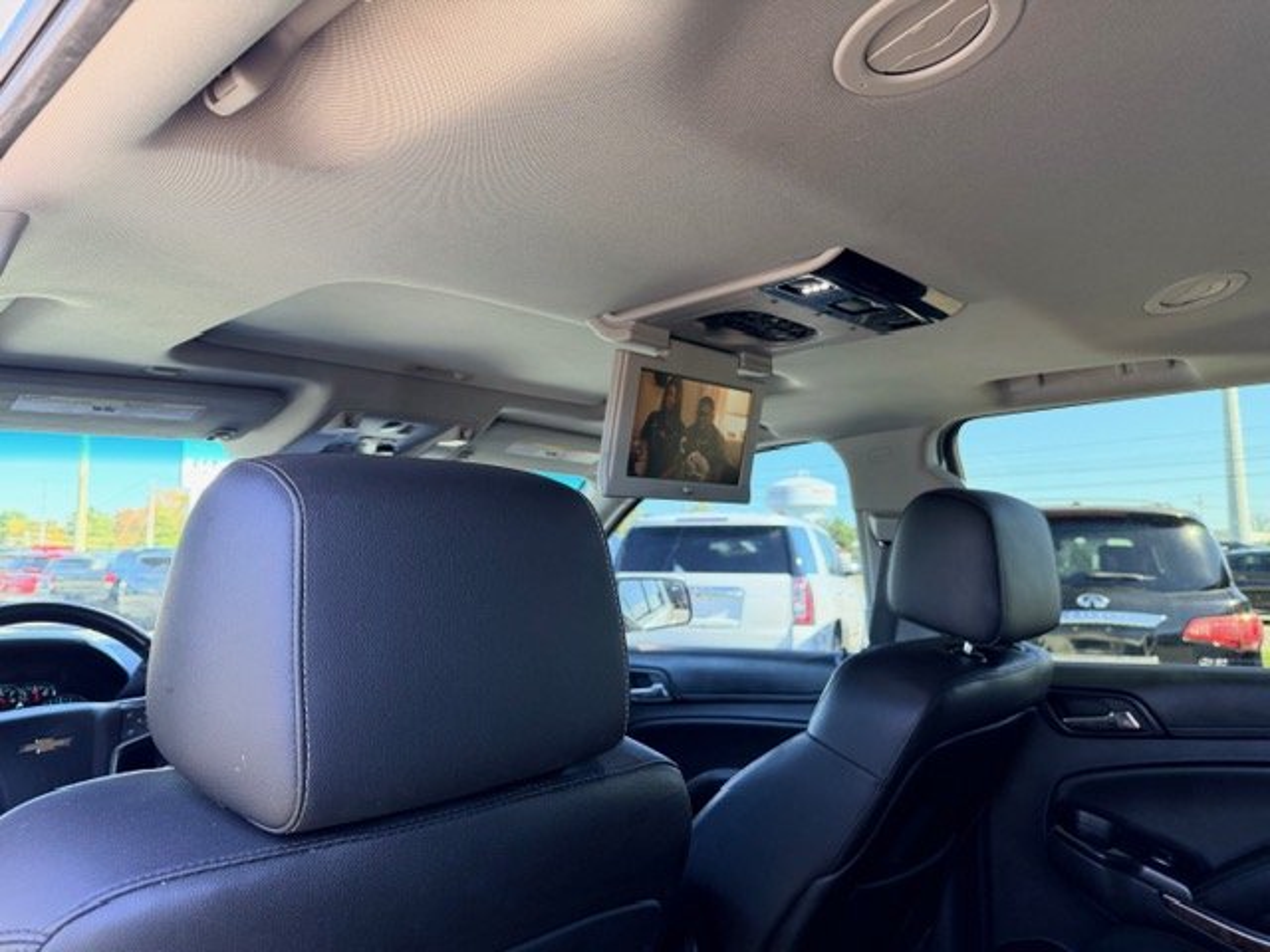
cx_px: 635
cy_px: 476
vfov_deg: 56.8
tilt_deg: +6.9
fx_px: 881
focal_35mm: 24
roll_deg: +1.2
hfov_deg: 71.6
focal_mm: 6.76
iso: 200
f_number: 1.78
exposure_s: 1/210
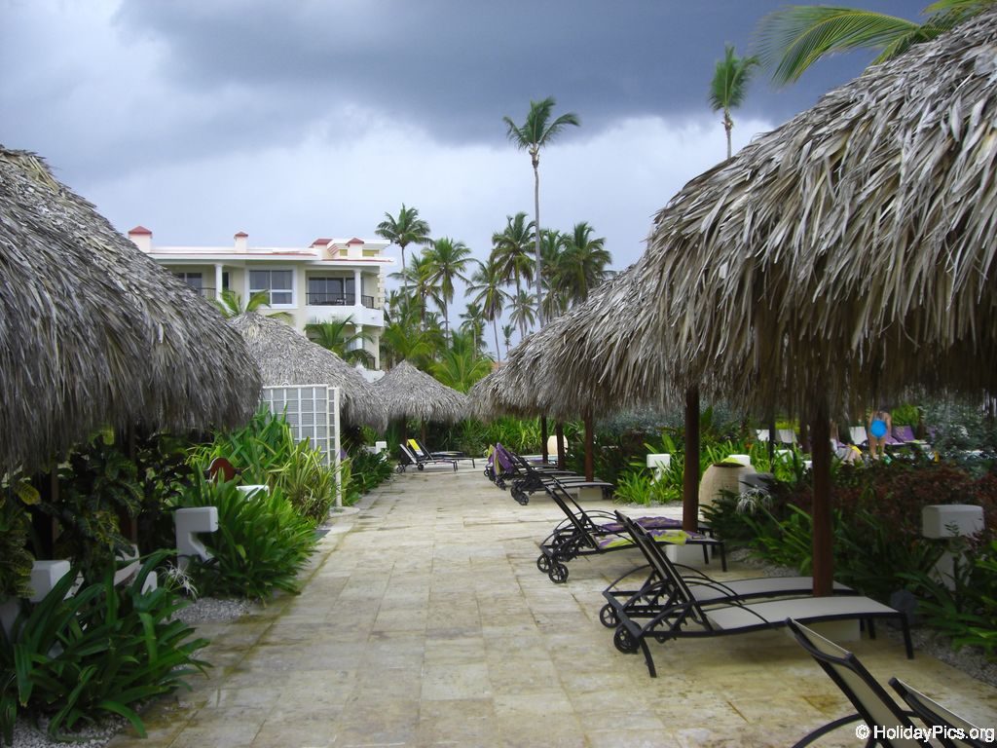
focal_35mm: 38
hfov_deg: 49.0
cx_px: 498
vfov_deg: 37.7
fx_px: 1094
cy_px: 374
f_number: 2.7
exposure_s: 1/500
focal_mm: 6.2
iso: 64
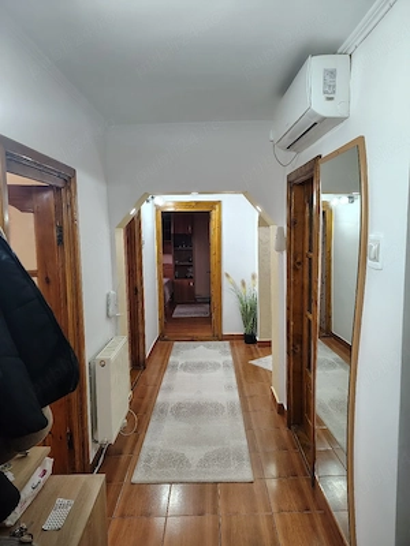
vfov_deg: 71.6
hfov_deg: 56.8
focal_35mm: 24
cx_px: 205
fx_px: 379
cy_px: 273
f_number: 1.8
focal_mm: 5.56
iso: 946
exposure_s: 1/100
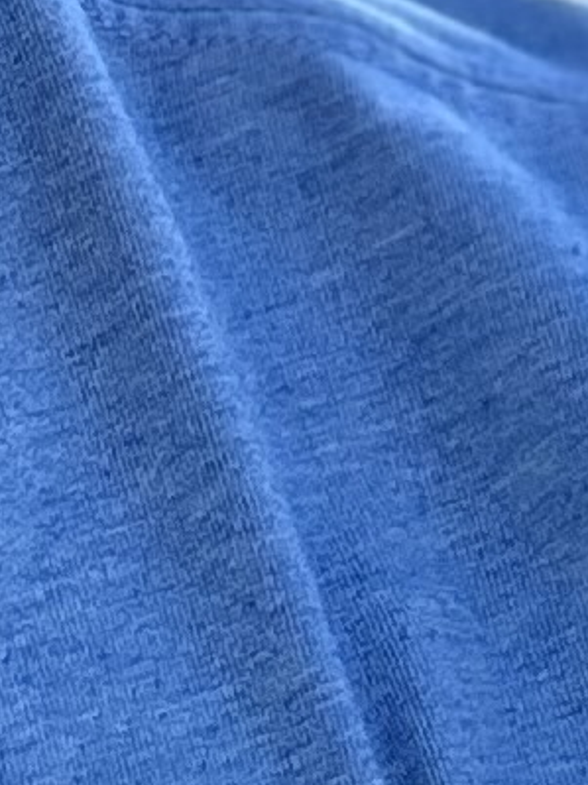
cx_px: 183
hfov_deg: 6.4
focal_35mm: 232
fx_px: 5257
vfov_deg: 8.3
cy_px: -401
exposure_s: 1/215
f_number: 1.9
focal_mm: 2.69
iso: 25
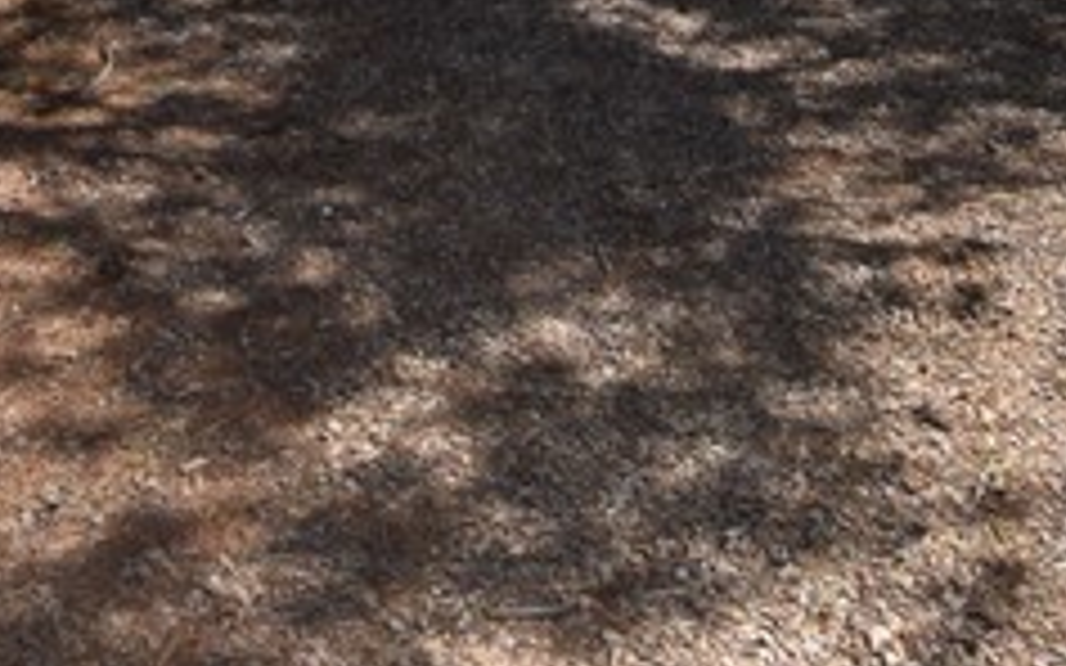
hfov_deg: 28.5
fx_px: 2033
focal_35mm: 70
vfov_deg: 15.8
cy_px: -544
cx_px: 166
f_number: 8
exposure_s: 1/200
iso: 100
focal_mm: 10
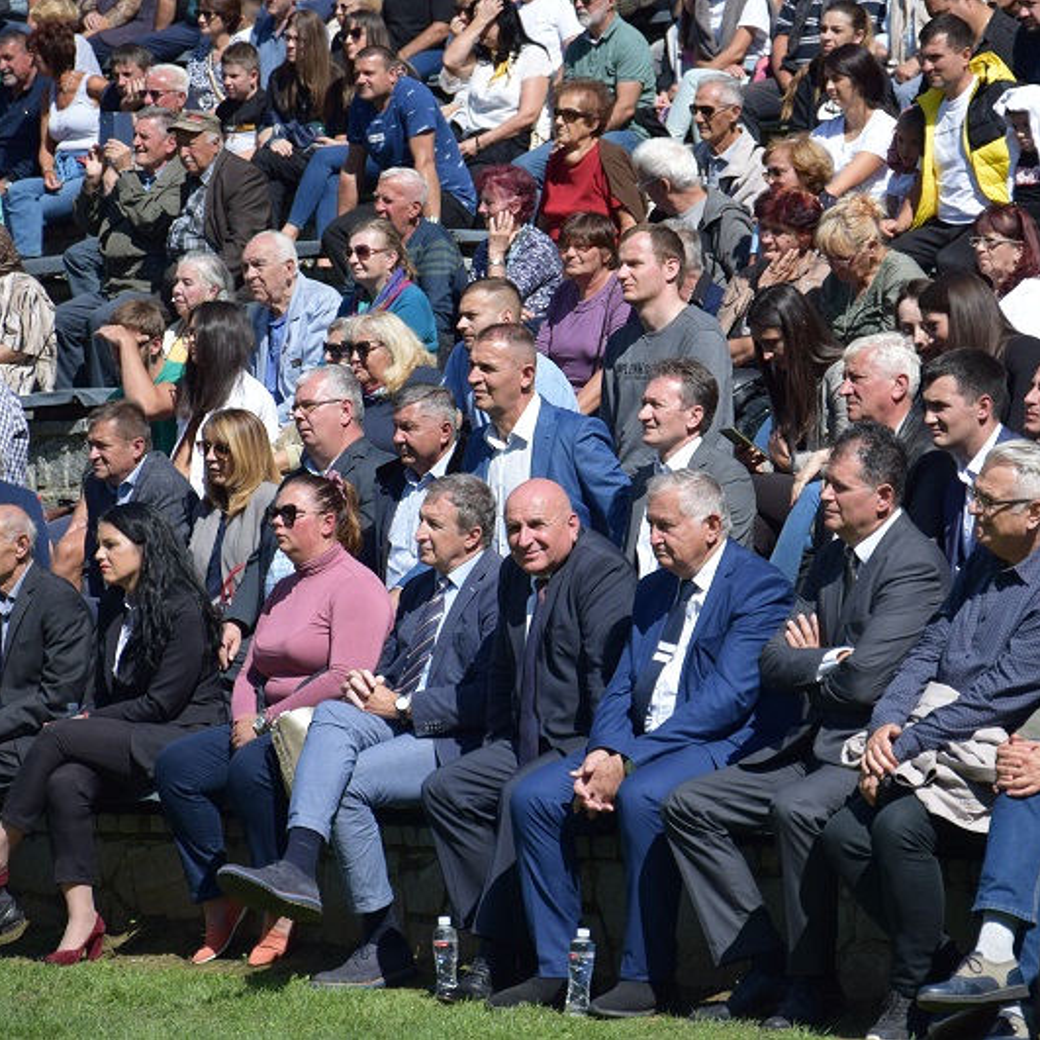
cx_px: 637
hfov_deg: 8.7
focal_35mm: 202
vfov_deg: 8.7
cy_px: 520
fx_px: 6854
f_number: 5.6
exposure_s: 1/1000
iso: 200
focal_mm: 105
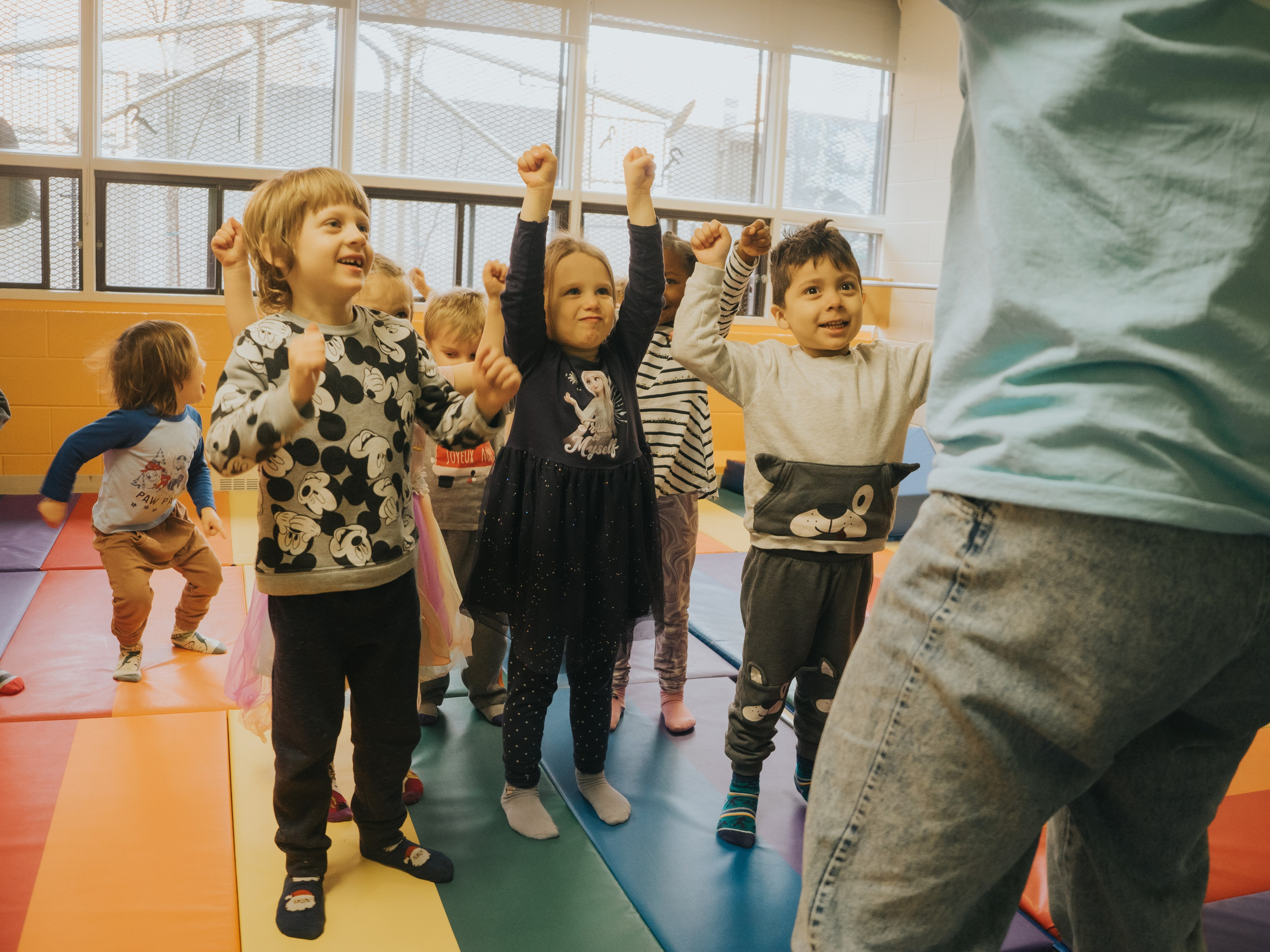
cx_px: 635
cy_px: 476
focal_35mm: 30
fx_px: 1101
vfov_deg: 46.8
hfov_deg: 60.0
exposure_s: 1/200
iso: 800
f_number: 2.8
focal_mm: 15
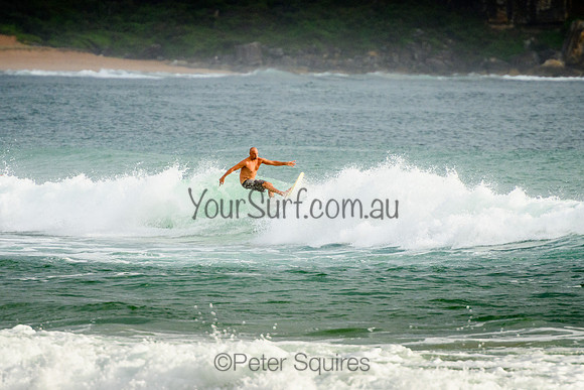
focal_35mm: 550
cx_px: 277
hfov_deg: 3.7
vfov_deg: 2.5
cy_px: 184
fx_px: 8925
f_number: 5.6
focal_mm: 400
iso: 720
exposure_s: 1/2000
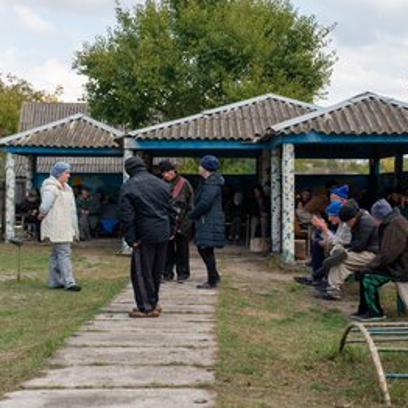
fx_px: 920
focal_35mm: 69
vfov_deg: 25.0
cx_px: 204
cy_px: 188
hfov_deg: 25.0
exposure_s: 1/160
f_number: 4
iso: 640
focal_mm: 48
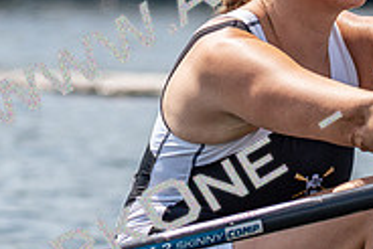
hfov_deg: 3.3
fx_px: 6543
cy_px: 131
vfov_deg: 2.2
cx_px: 227
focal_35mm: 631
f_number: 5.6
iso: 200
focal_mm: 200
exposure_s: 1/1600
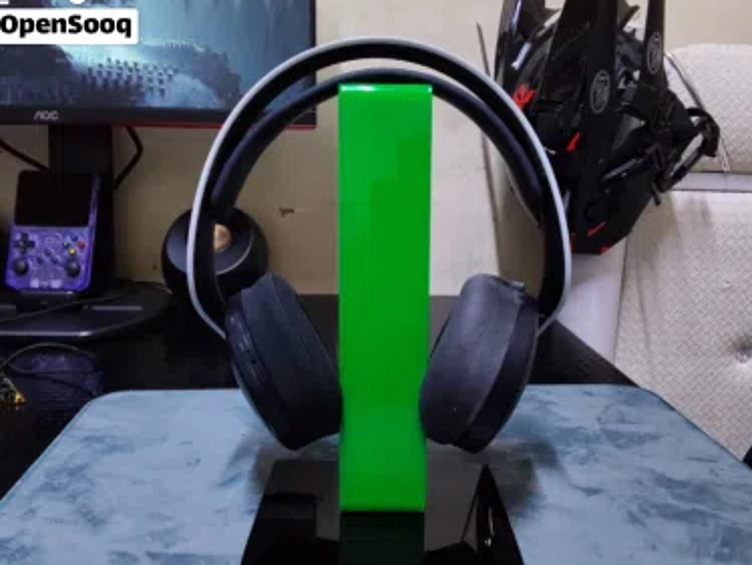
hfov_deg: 58.3
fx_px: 674
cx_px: 386
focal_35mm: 31
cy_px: 265
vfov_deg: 45.5
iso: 200
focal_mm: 2.78
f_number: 2
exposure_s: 1/33.3
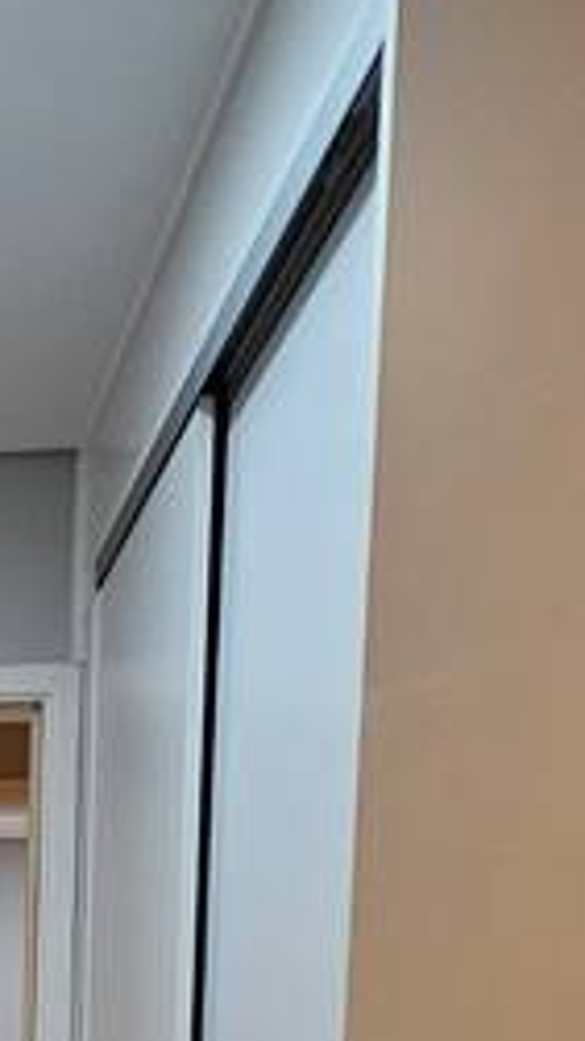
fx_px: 1684
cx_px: -324
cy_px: 1452
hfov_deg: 17.5
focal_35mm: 61
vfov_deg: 27.1
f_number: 2.2
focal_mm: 2.2
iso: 200
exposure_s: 1/60
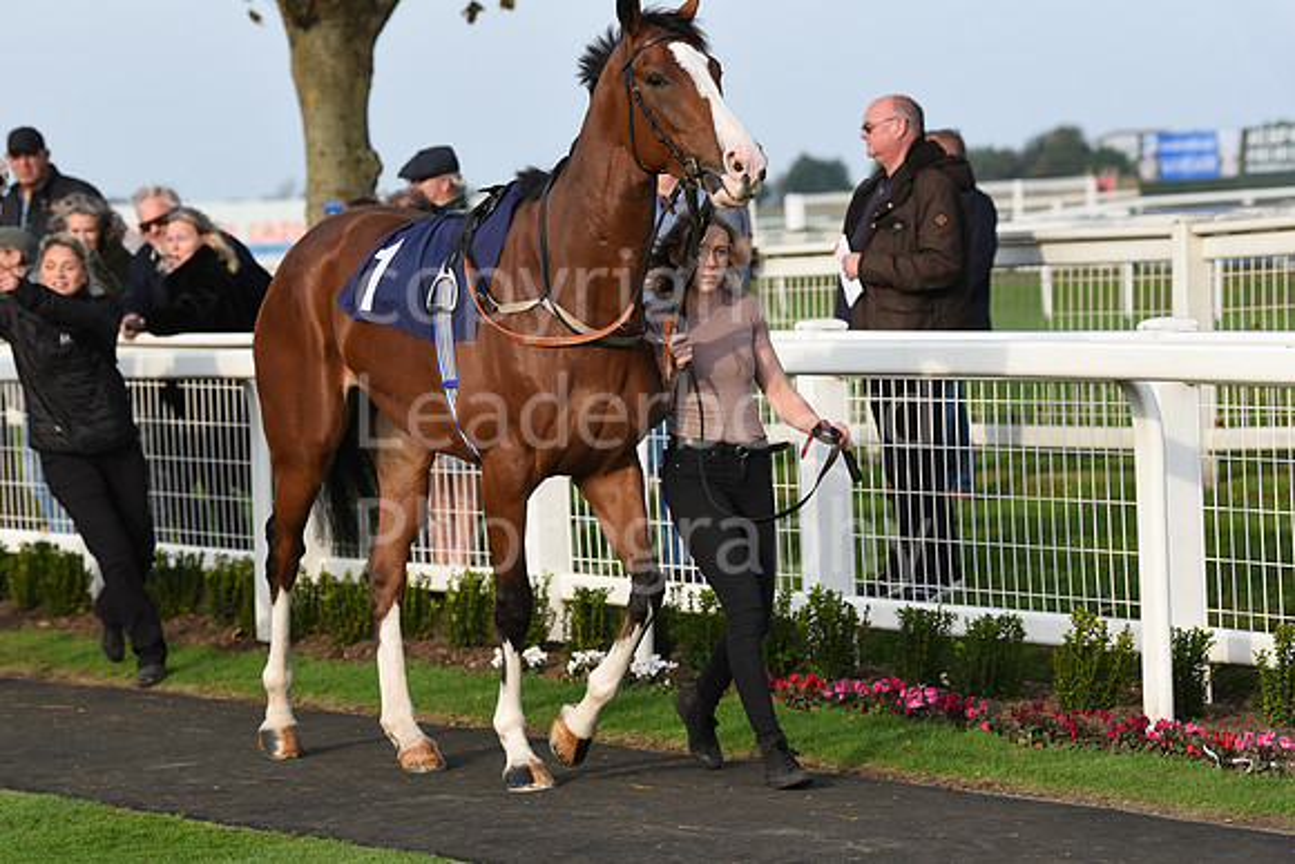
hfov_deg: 13.7
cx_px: 648
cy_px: 432
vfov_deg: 9.2
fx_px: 5397
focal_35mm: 150
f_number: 5.6
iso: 640
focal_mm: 150
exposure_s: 1/1250
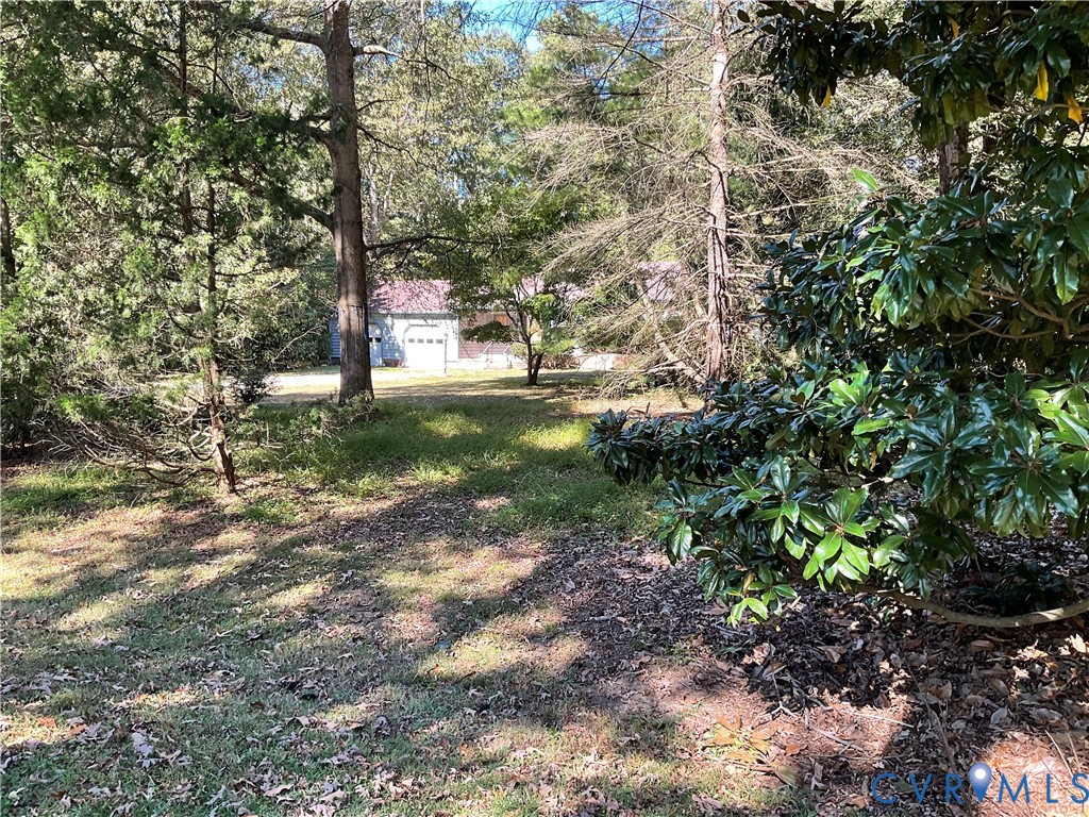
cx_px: 544
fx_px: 912
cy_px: 408
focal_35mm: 29
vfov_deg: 48.2
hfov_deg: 61.7
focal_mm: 3
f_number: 1.8
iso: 25
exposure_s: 1/122
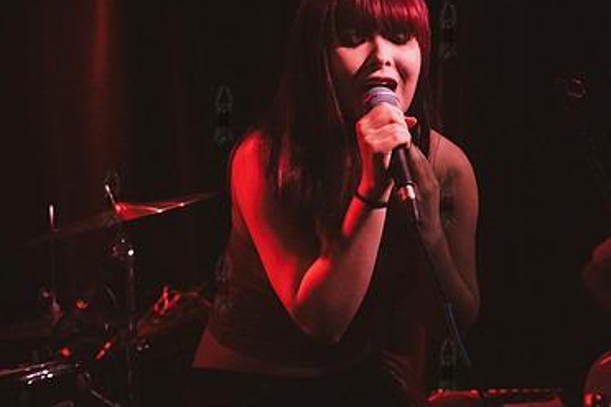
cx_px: 484
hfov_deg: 26.5
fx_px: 1272
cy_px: 170
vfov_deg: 18.2
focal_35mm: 75
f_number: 3.5
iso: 8000
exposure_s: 1/320
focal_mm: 42
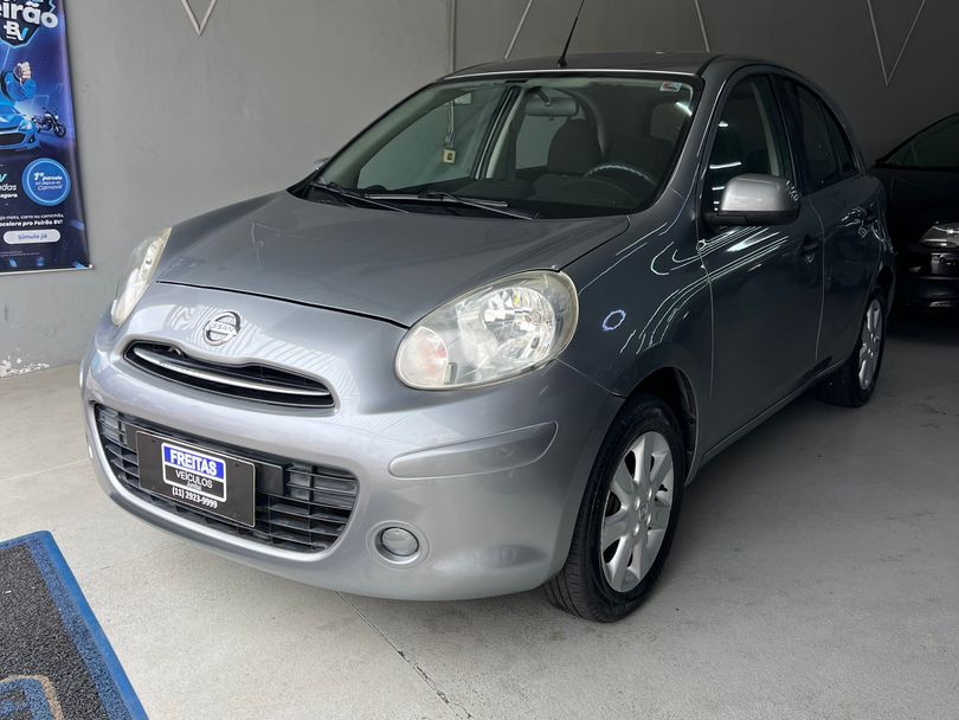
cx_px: 480
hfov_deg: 67.3
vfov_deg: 53.1
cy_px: 360
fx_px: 721
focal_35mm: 26
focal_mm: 5.7
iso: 50
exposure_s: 1/404
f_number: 1.5
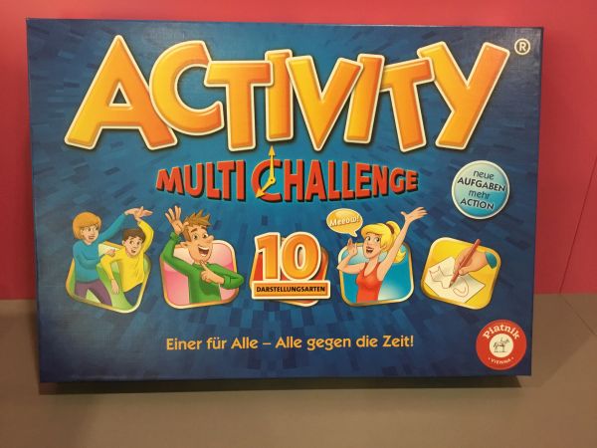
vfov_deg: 45.4
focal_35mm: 31
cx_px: 298
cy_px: 224
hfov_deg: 58.4
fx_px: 535
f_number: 2.4
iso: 200
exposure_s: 1/33
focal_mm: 3.3
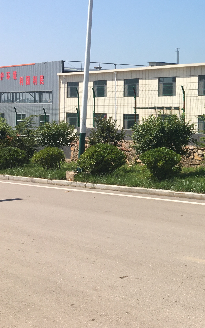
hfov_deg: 19.3
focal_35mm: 60
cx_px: 293
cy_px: 101
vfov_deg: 33.6
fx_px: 536
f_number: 2.2
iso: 25
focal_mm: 4.15
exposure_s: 1/1748
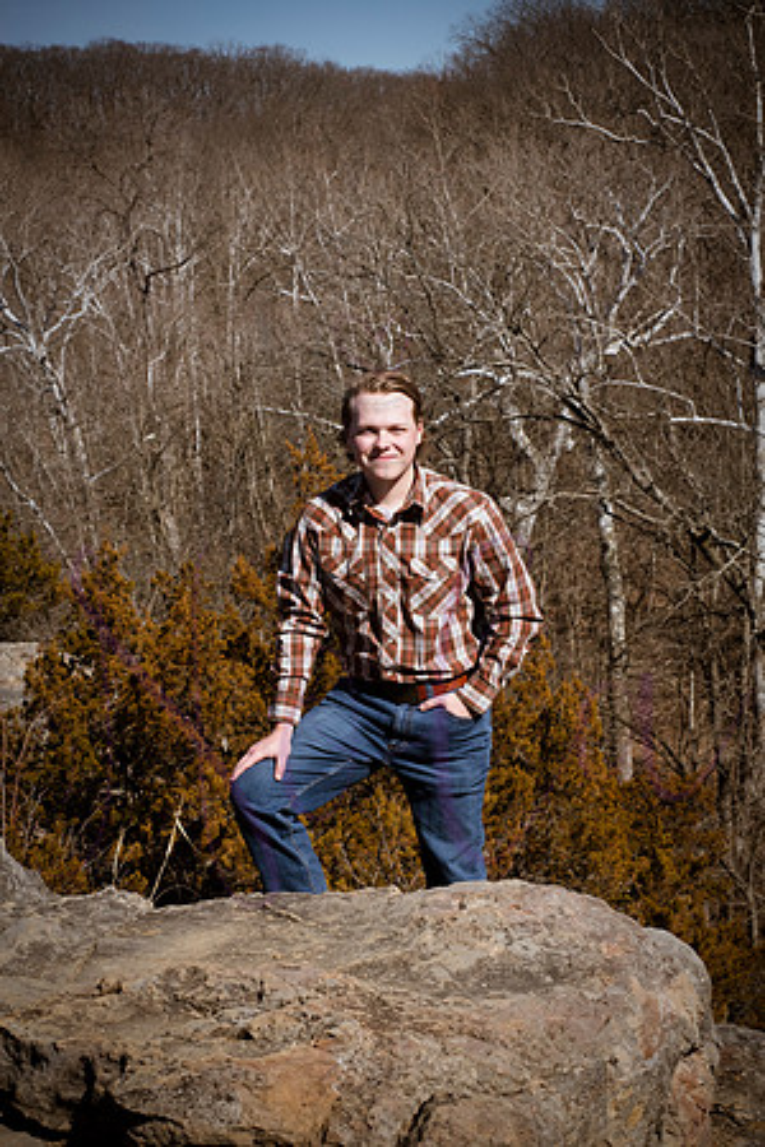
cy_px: 574
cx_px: 382
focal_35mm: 80
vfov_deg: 25.4
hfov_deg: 17.1
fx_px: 2550
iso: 800
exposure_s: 1/1000
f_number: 16
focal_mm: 80
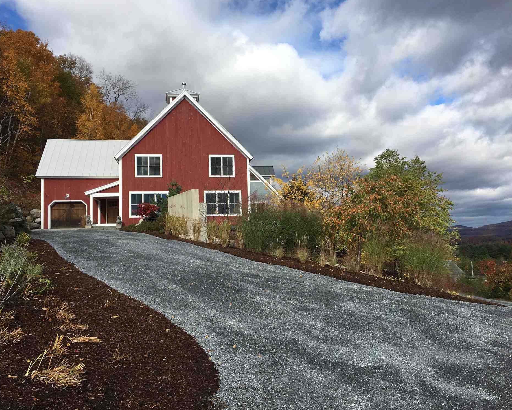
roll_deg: +2.6
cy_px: 204
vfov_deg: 47.1
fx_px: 470
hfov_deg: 57.2
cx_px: 259
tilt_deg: +4.5
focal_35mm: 31
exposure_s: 1/1709
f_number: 2.2
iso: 25
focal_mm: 4.15
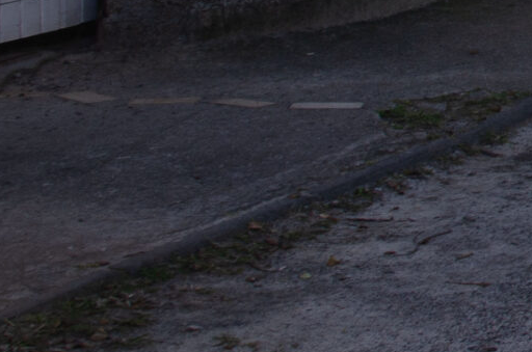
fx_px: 1991
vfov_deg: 9.4
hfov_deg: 12.1
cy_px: -355
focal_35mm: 135
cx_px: 1284
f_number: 14
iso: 100
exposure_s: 1/30
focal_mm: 18
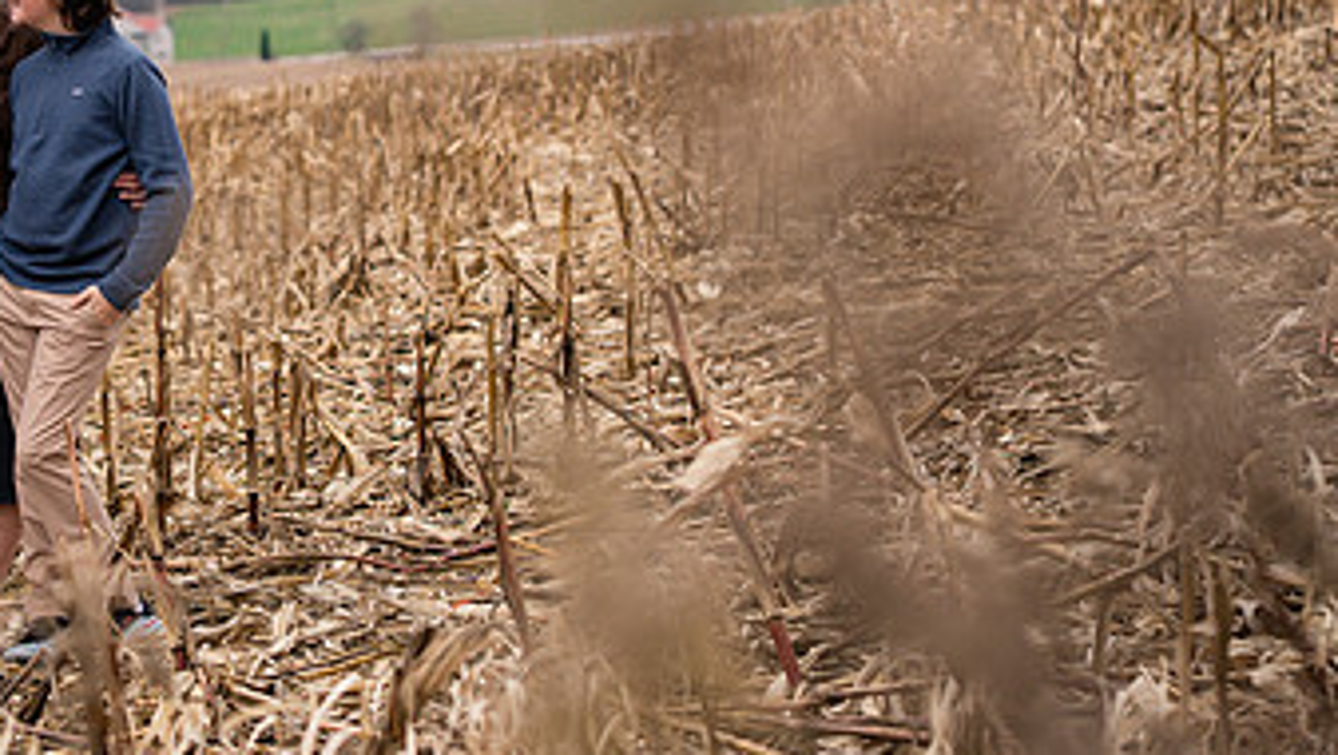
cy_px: 271
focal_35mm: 167
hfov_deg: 12.8
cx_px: 330
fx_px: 5928
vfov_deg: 7.3
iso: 320
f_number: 3.5
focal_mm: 85
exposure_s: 1/500
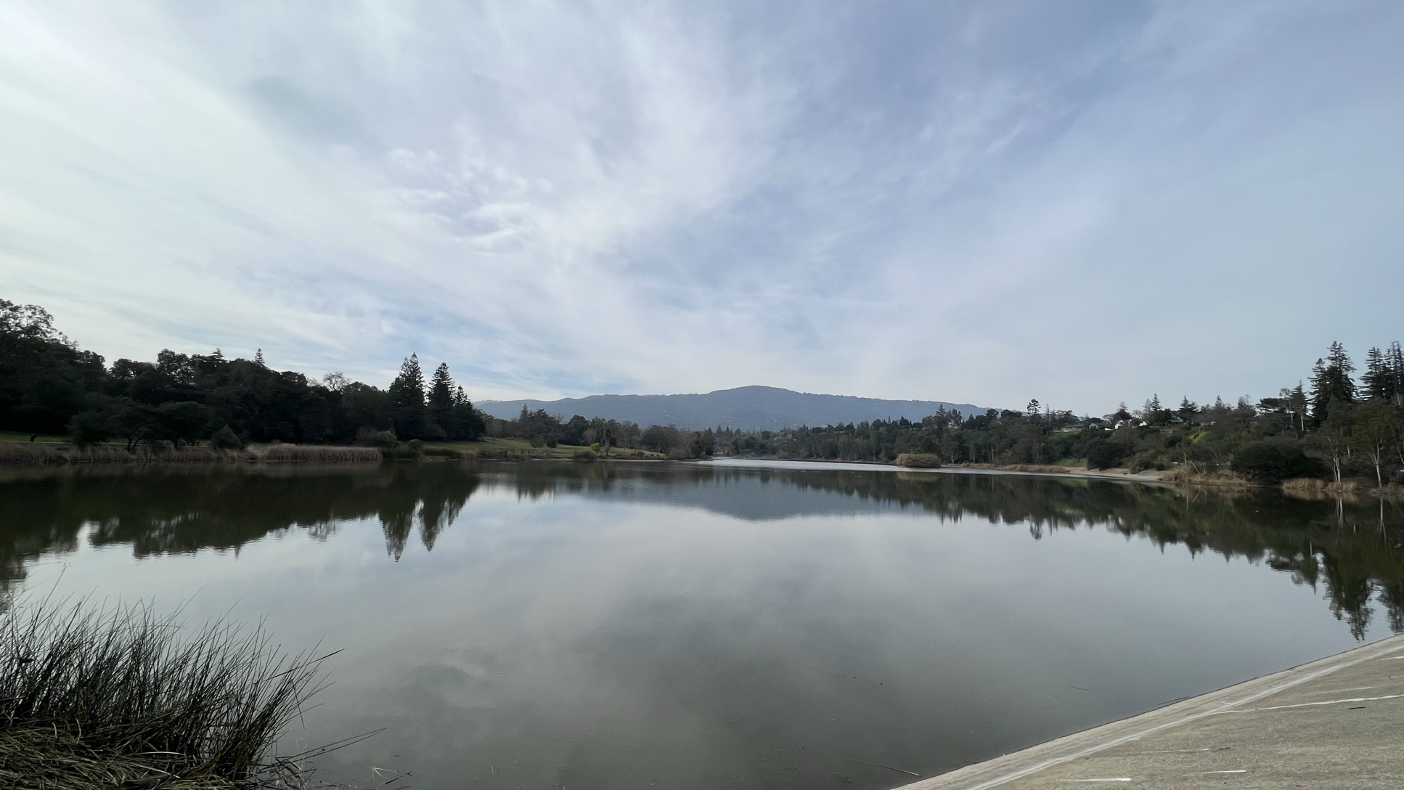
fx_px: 558
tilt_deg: +5.5
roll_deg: -1.5
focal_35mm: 15
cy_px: 391
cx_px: 706
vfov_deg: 70.5
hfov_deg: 103.0
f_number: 1.8
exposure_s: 1/3040
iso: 32
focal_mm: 1.57
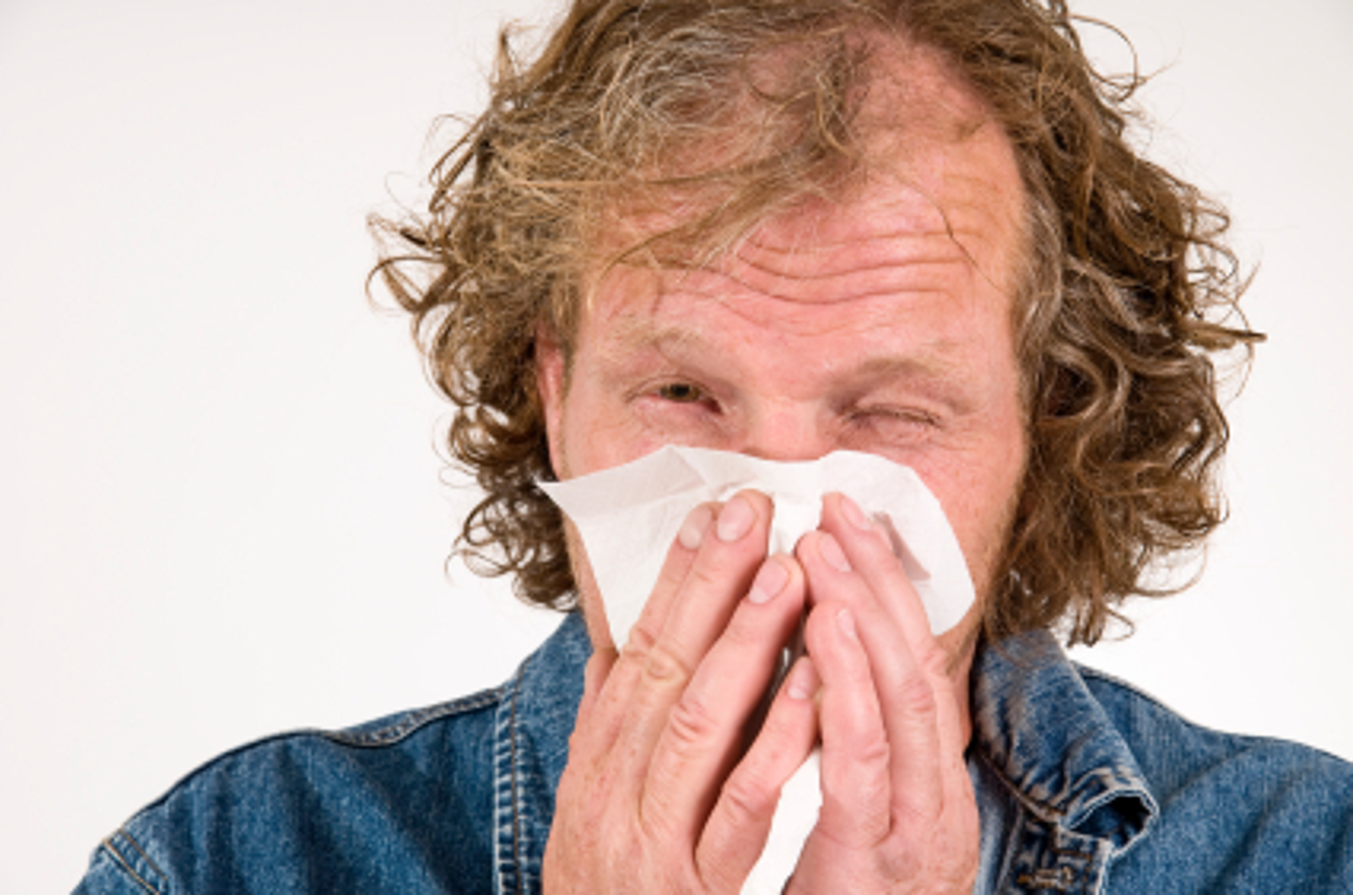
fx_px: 3487
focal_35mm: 93
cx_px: 676
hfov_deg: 22.0
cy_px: 448
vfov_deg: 14.6
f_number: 10
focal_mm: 62
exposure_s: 1/250
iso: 100
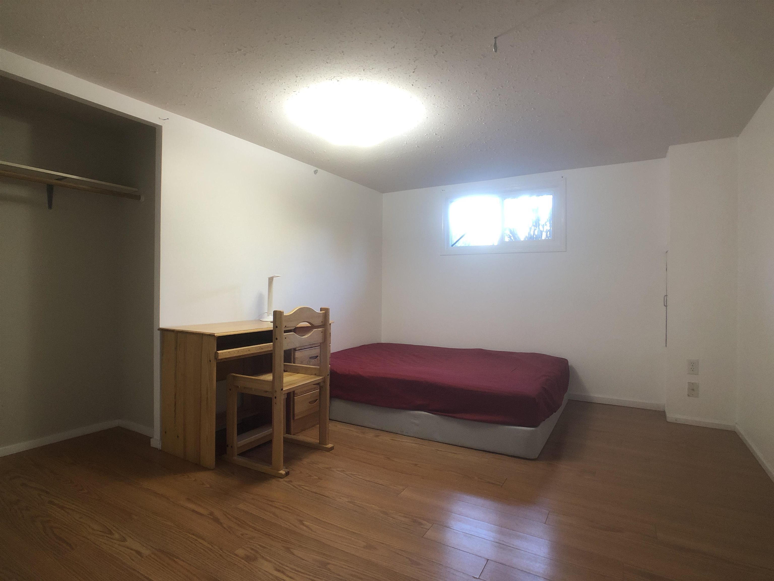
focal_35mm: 28
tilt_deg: -0.2
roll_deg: -0.1
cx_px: 387
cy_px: 290
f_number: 1.8
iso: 40
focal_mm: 4
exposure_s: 1/15
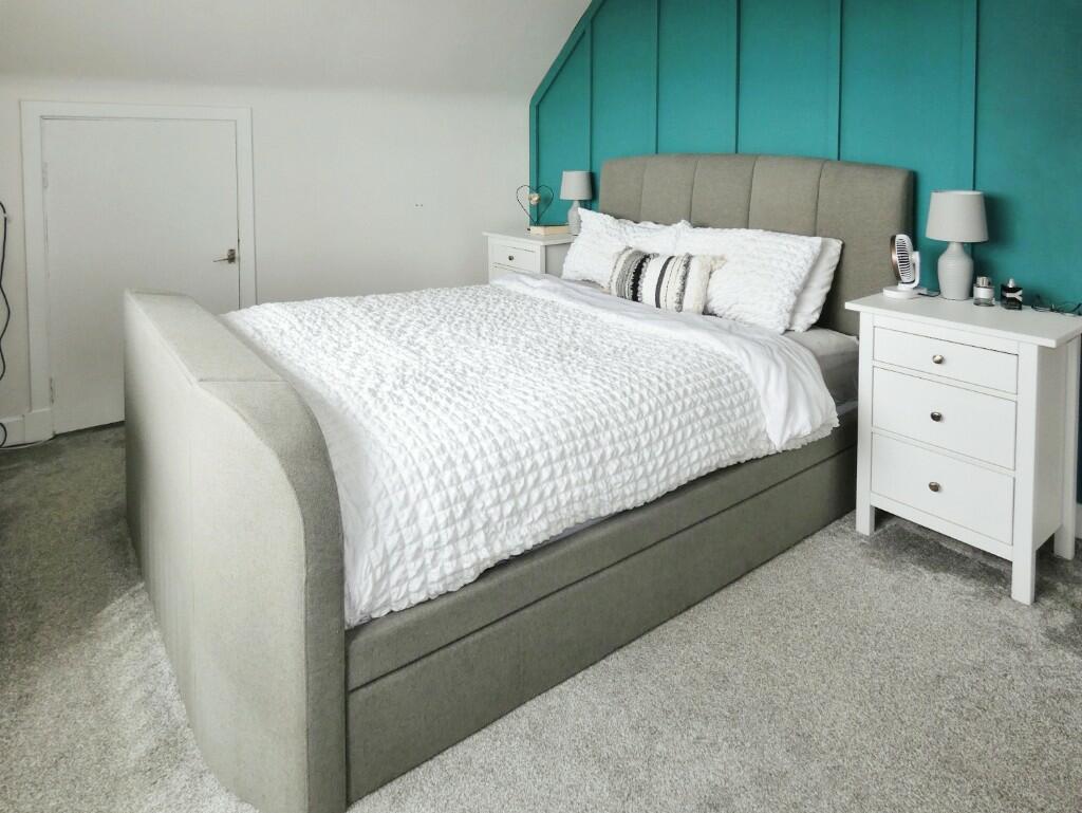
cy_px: 406
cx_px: 541
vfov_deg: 66.0
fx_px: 625
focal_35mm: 20
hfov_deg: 81.7
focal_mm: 3.6
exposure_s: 1/80
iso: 80
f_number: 2.8
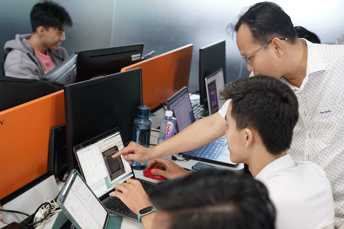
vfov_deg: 23.8
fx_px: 545
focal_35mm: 57
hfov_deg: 35.1
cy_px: 114
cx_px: 172
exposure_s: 1/60
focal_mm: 57
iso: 2000
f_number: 4
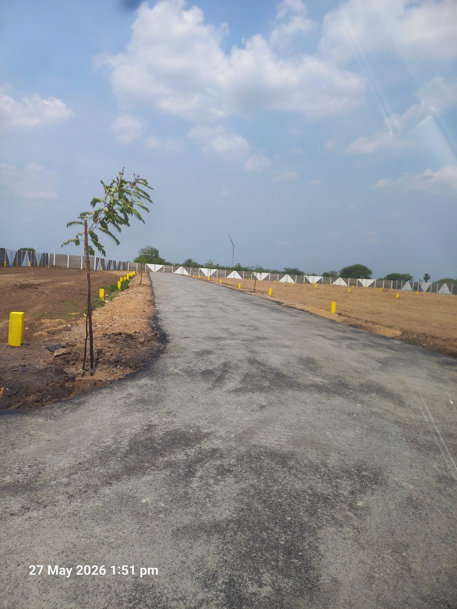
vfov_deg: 69.4
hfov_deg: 54.9
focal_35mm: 25
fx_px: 440
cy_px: 304
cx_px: 228
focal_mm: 4.65
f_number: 1.8
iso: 50
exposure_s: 1/800
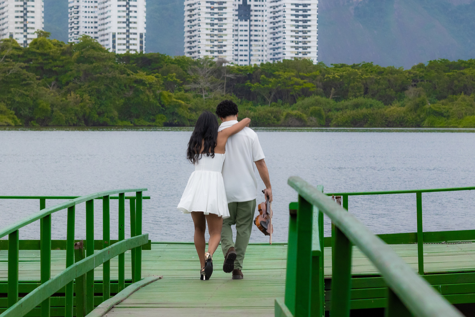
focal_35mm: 135
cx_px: 238
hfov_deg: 15.1
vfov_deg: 10.1
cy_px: 158
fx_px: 1787
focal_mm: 85
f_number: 8
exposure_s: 1/100
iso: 1250
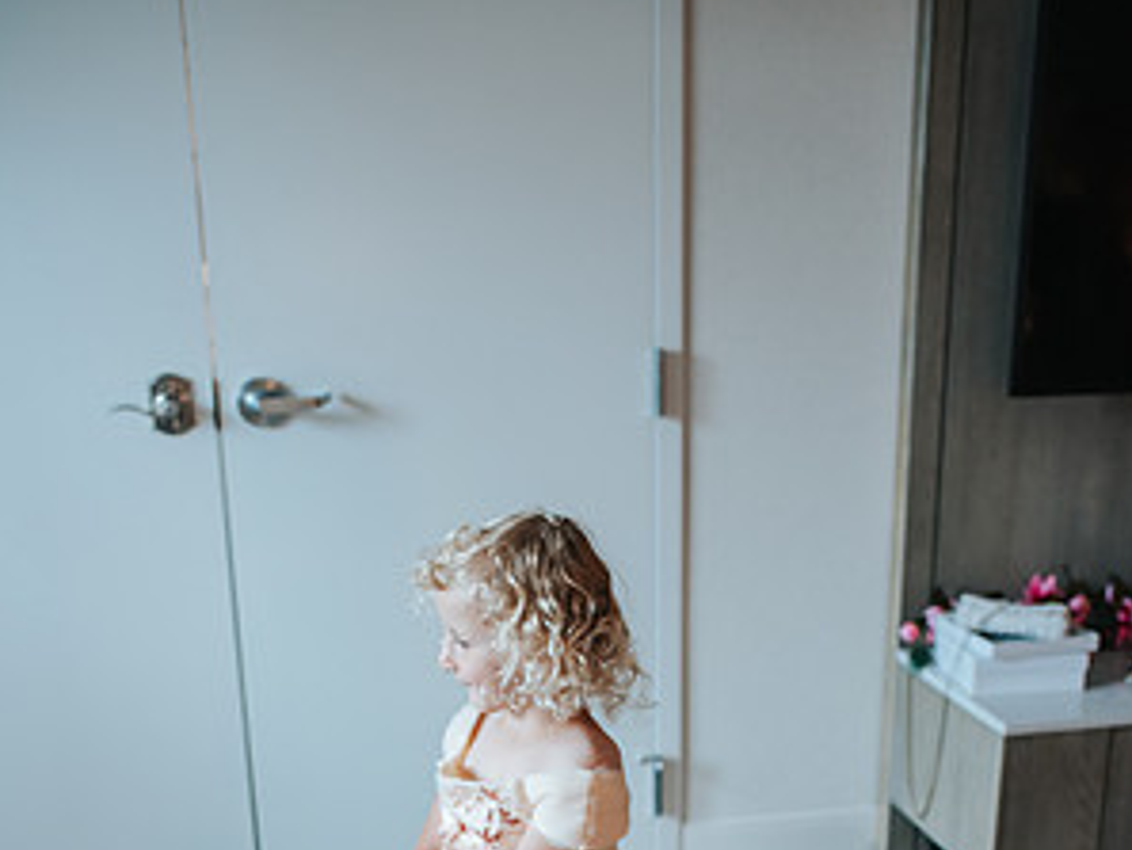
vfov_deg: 27.1
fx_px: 1668
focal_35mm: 51
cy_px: 839
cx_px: 568
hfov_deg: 37.5
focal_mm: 35
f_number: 3.2
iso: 1000
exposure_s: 1/200
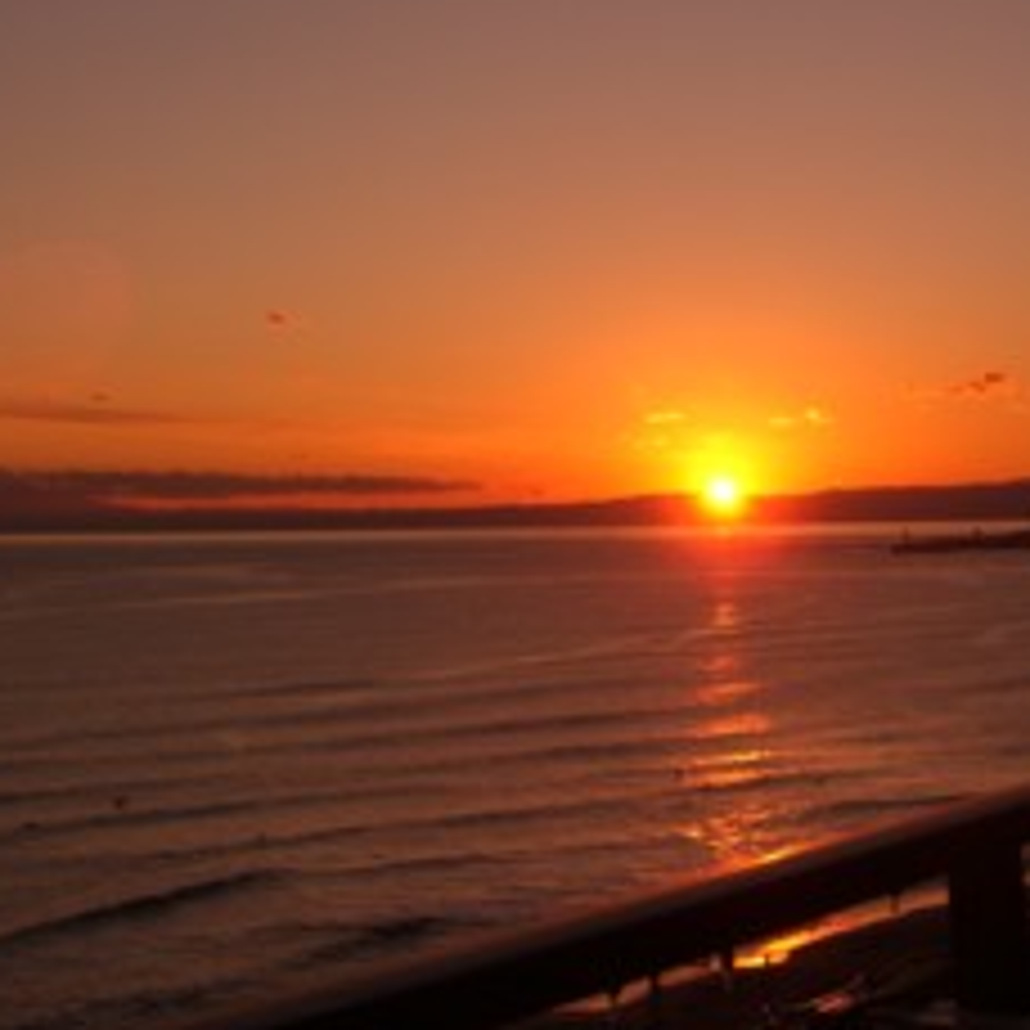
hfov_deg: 26.1
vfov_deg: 26.0
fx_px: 2222
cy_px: 351
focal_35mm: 66
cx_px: 594
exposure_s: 1/200
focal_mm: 7.9
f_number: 8
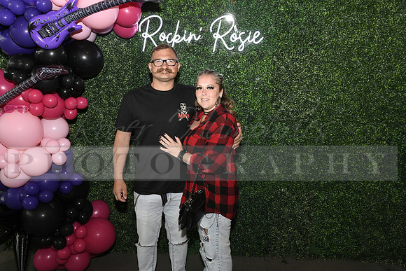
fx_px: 327
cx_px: 203
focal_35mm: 29
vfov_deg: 45.0
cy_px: 136
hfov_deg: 63.6
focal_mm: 29
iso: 500
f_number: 6.3
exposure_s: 1/60
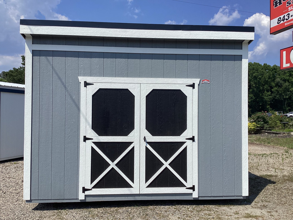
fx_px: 262
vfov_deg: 45.4
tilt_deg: -0.3
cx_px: 146
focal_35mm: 31
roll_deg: -0.2
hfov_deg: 58.4
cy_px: 110
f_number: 2.4
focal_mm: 3.3
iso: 25
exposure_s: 1/2262
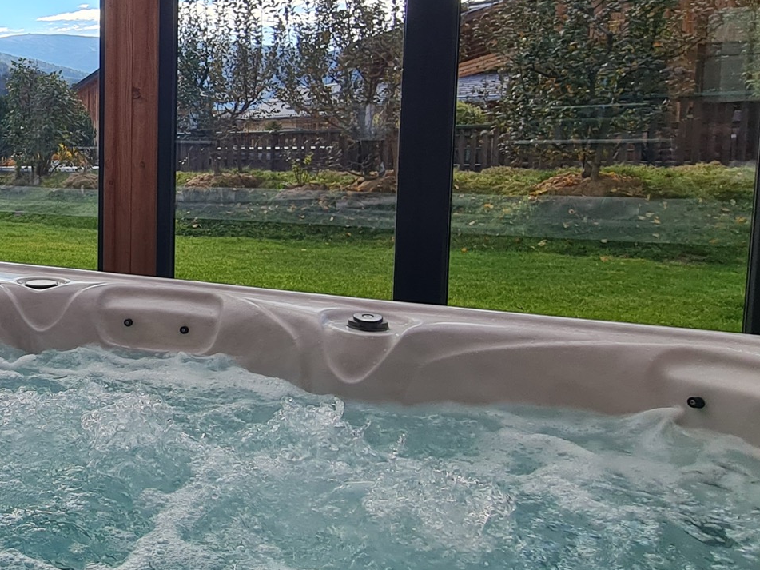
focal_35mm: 35
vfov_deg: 40.6
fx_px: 768
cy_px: 245
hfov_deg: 42.7
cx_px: -53
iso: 50
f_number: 2.2
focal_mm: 2.2
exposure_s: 1/666
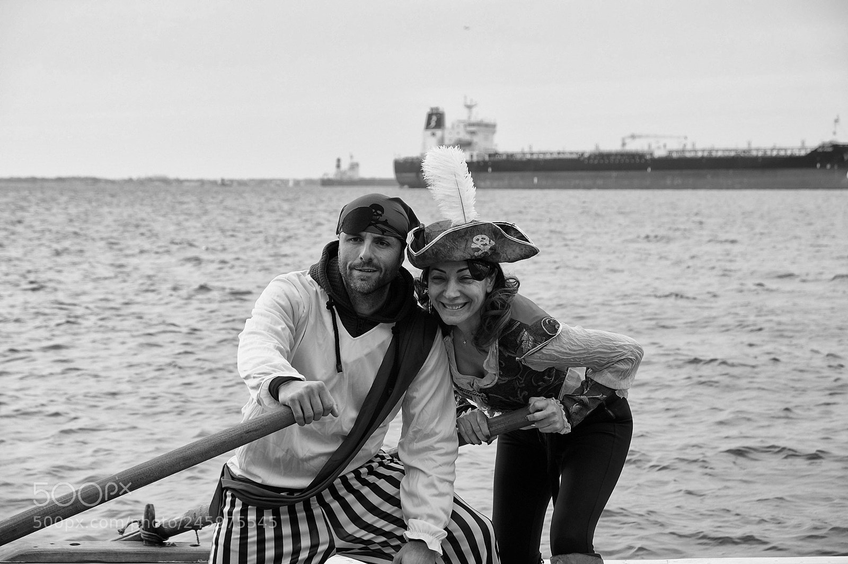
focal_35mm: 76
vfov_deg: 17.9
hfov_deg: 26.7
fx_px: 1789
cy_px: 282
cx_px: 424
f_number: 5.6
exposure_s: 1/550
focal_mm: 50.5
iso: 400
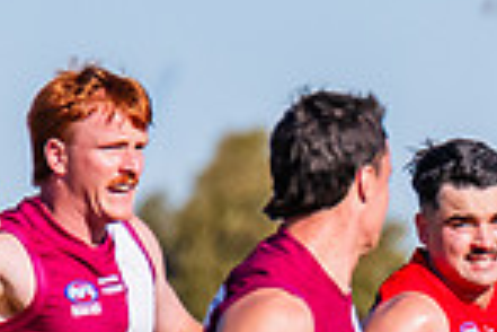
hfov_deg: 0.8
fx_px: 37521
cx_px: 1261
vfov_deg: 0.5
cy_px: 567
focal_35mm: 2718
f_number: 10
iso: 800
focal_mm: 420
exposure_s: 1/1600
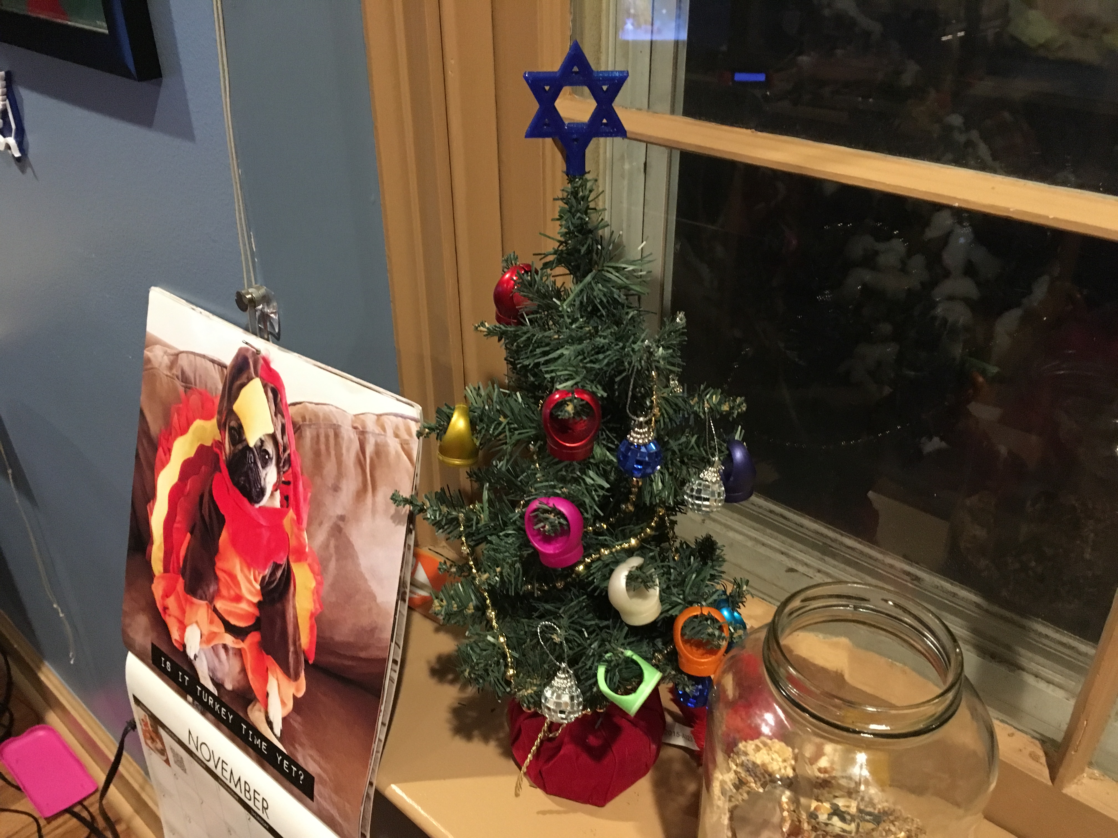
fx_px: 937
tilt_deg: -32.5
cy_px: 419
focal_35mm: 29
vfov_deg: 48.2
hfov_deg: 61.7
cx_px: 559
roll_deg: +0.8
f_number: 2.2
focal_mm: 4.15
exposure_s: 1/15
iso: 320
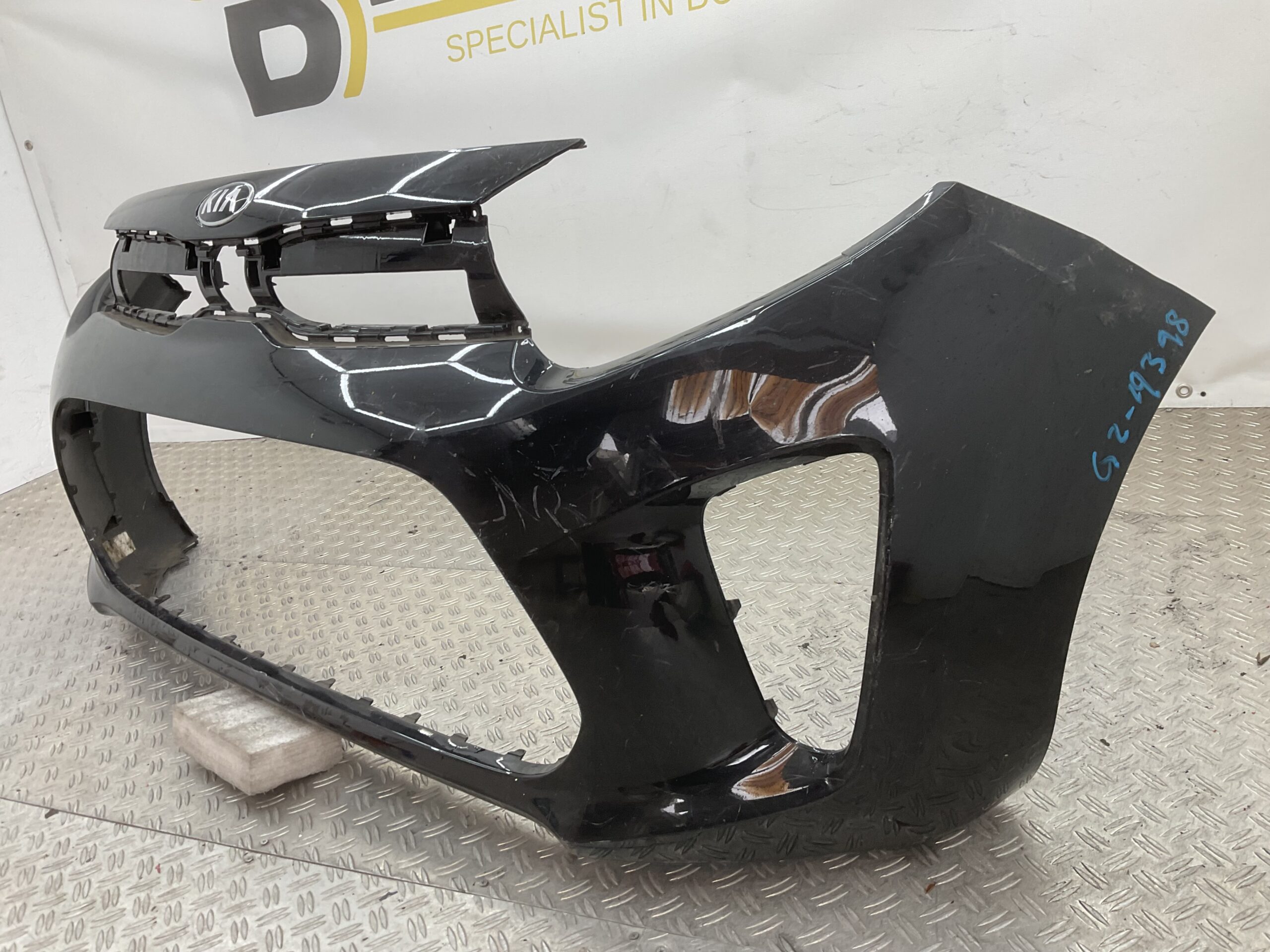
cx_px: 635
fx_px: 1064
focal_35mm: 29
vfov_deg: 48.2
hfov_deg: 61.7
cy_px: 476
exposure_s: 1/100
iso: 25
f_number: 1.8
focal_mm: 3
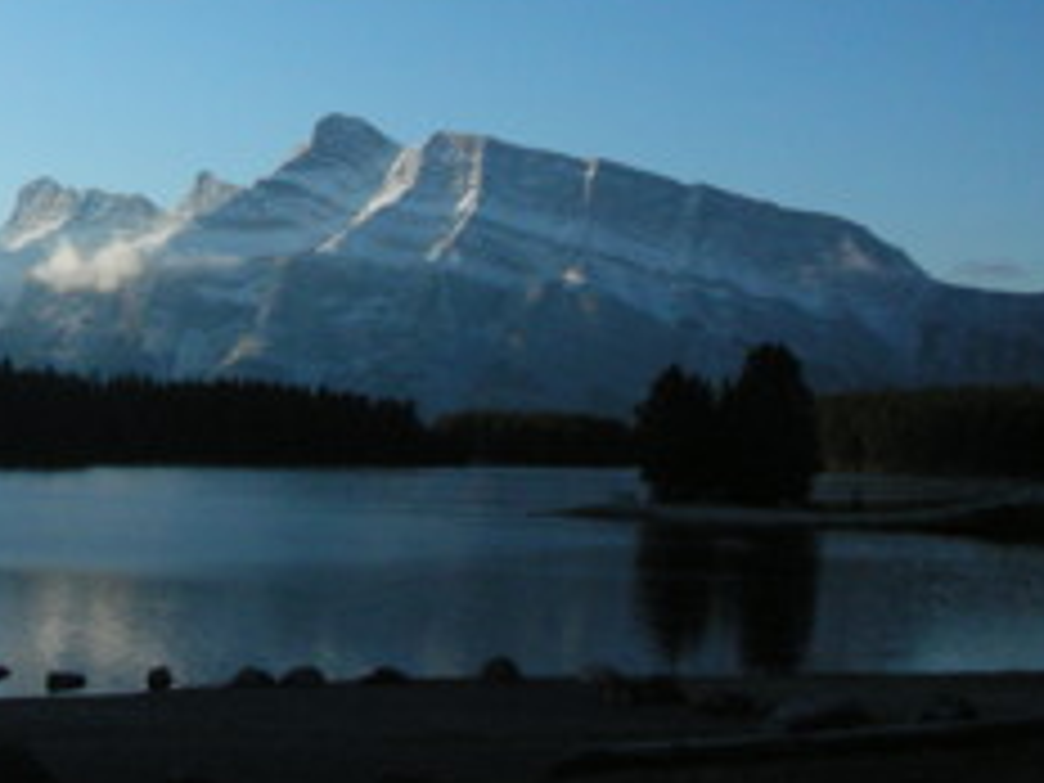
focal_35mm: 68
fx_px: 2051
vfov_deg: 21.2
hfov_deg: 27.5
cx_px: 99
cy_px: 81
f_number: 8.5
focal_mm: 5.8
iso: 200
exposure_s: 1/333
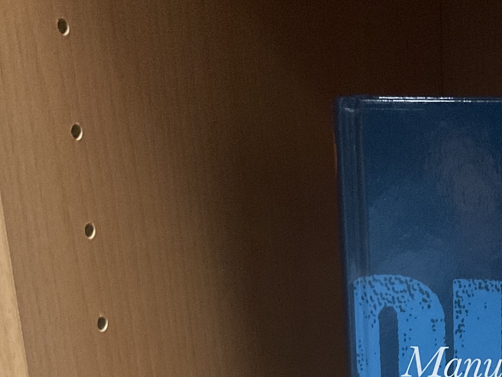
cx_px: 493
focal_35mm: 65
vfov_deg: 21.7
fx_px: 943
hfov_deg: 28.2
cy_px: 386
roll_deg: -0.1
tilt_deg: -18.1
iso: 640
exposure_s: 1/25
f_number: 1.8
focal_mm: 3
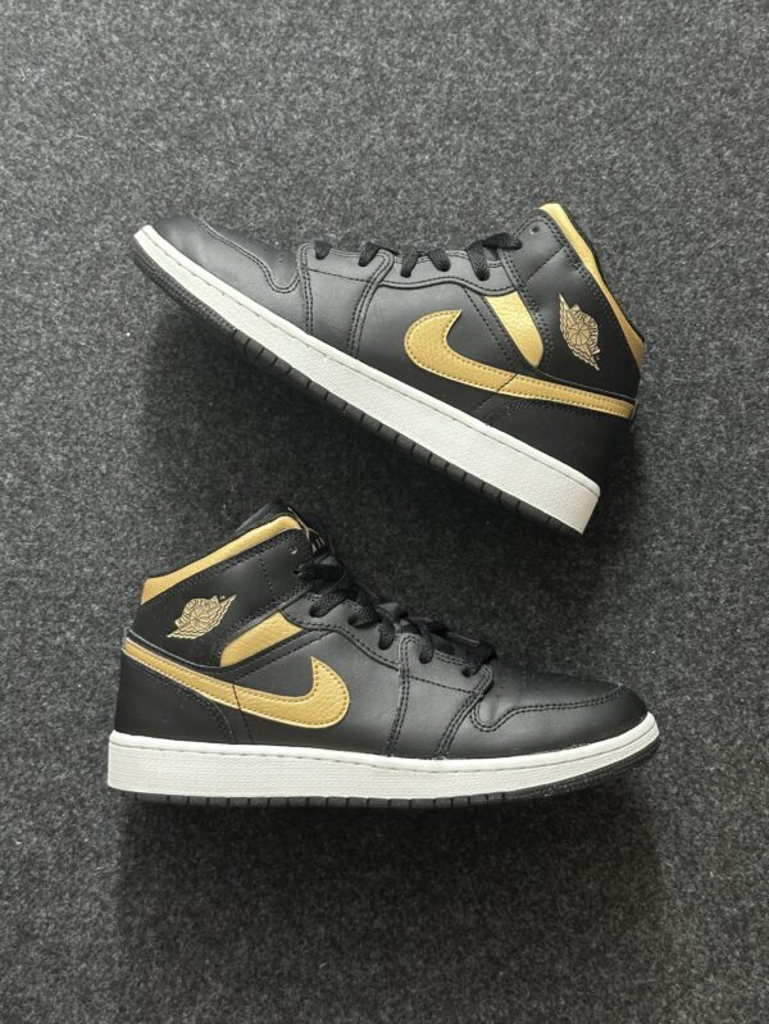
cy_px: 512
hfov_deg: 30.3
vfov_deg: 39.6
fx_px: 1421
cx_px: 384
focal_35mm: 48
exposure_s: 1/27
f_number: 1.78
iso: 400
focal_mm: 6.86
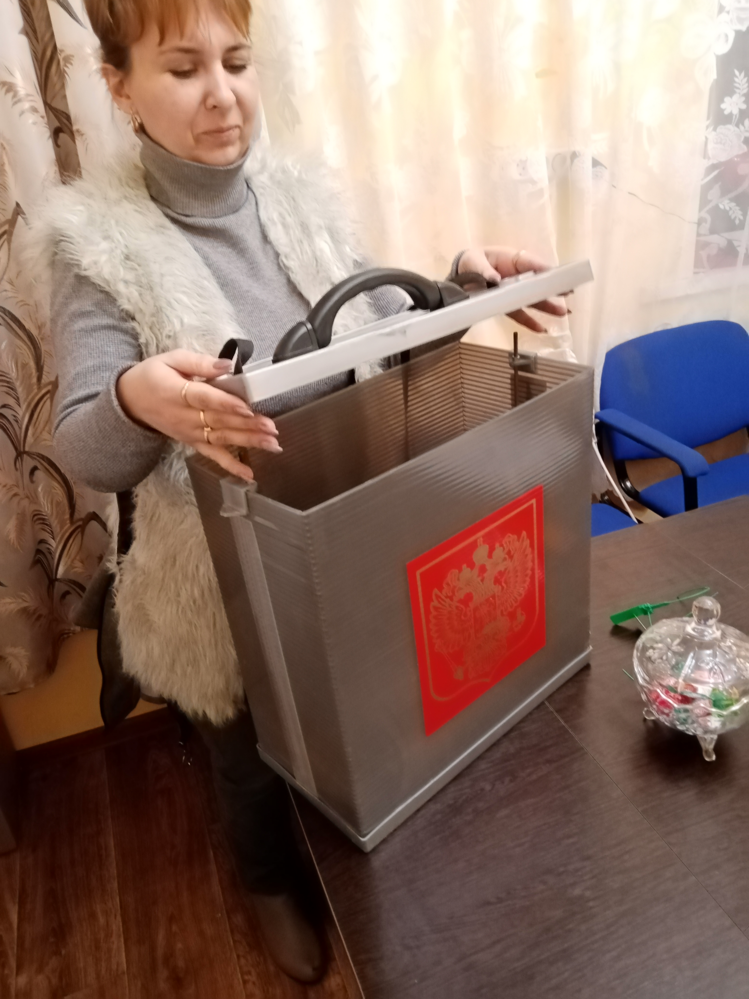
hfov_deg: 53.1
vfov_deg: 67.3
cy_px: 500
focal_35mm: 26
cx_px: 374
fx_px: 750
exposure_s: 1/14.3
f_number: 1.8
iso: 824
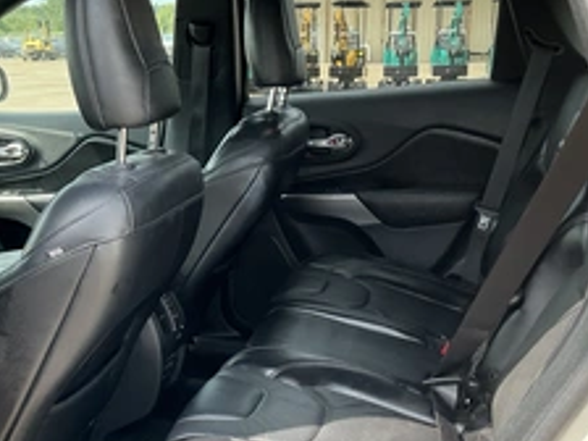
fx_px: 849
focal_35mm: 50
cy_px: 281
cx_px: 247
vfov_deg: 29.0
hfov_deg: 38.1
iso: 25
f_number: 1.8
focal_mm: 3
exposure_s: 1/183
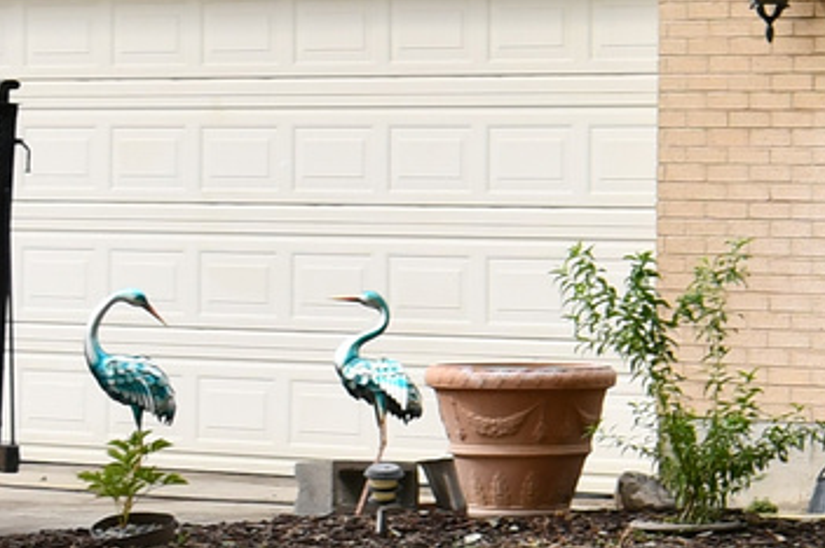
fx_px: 4533
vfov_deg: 6.9
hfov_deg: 9.3
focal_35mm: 198
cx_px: 2002
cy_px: -62
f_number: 5.6
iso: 160
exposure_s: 1/125
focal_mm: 23
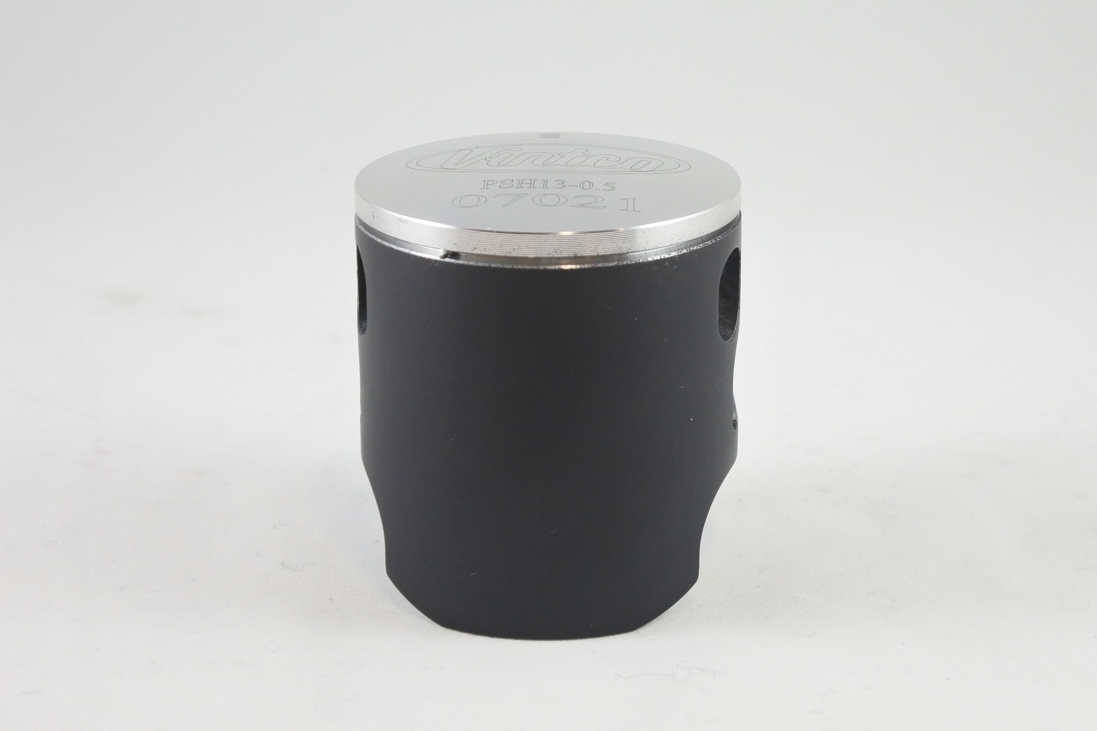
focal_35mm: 56
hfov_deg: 35.6
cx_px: 548
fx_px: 1706
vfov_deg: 24.2
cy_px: 366
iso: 640
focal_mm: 21
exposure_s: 1/125
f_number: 4.8
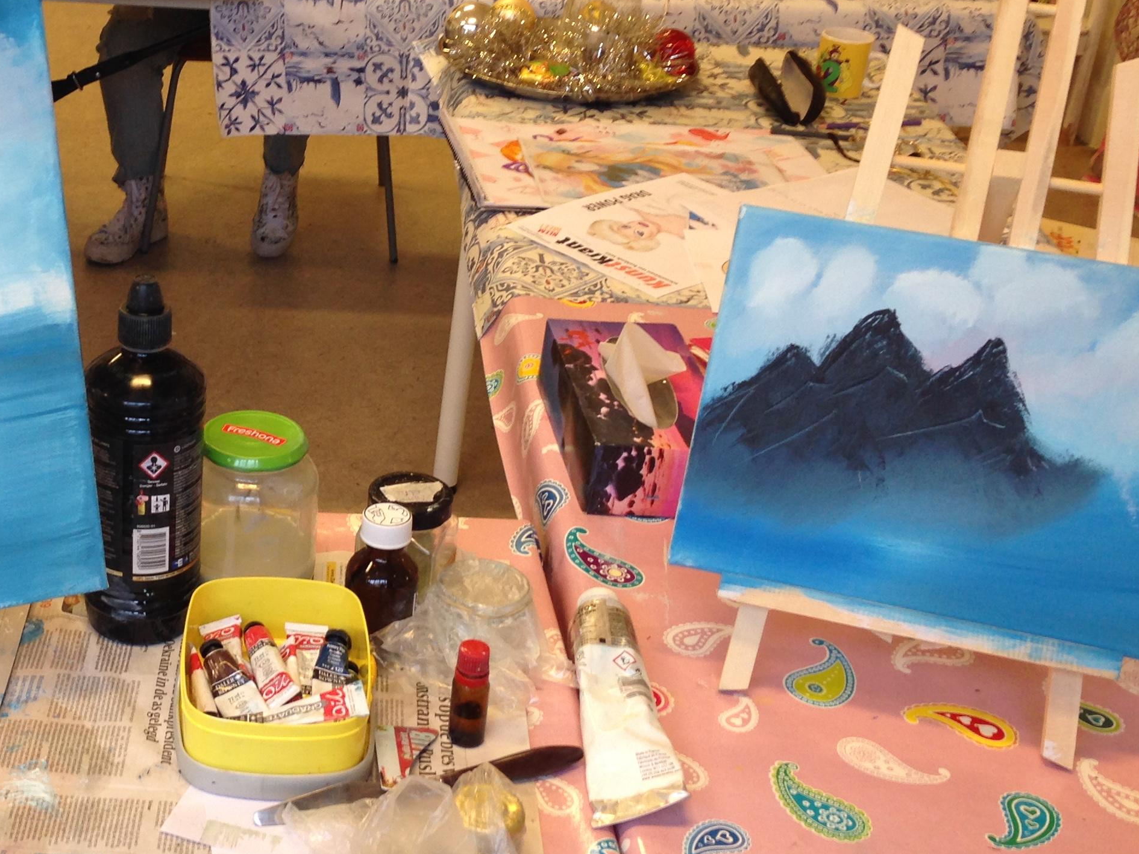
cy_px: 373
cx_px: 196
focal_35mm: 57
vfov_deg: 25.6
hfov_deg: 32.7
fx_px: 1875
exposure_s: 1/20
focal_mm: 4.12
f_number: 2.4
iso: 50
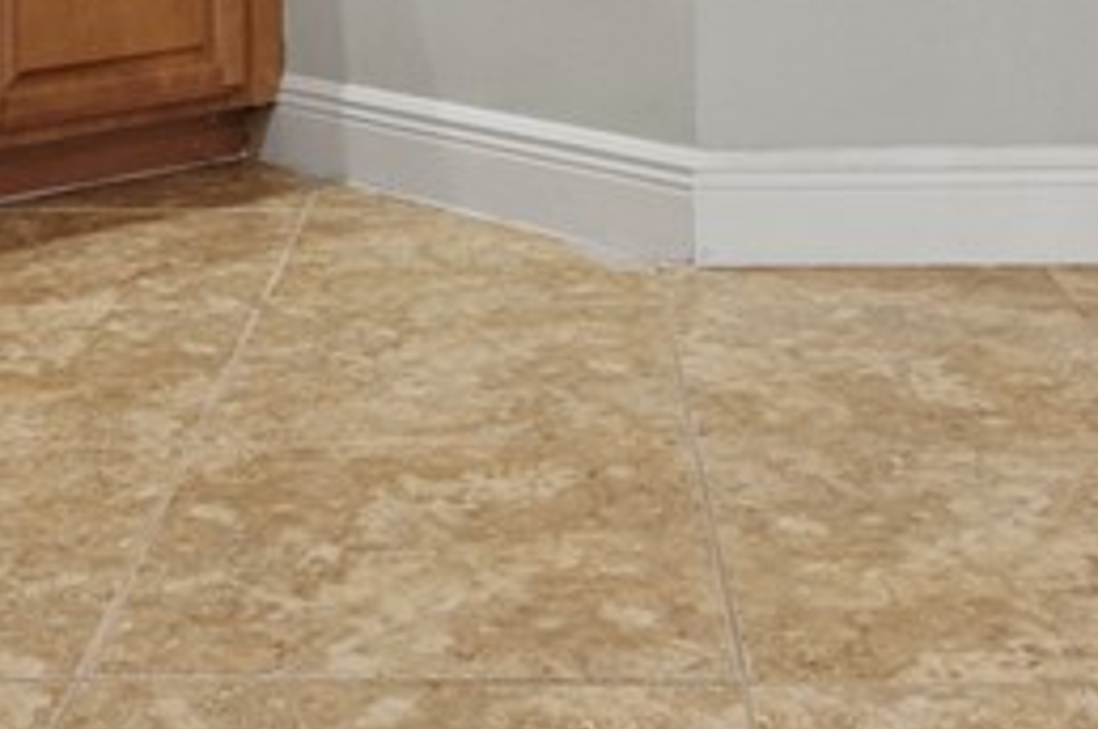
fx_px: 1919
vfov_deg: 18.5
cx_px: 471
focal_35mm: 63
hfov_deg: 31.9
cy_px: -432
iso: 200
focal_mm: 10
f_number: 8
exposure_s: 1
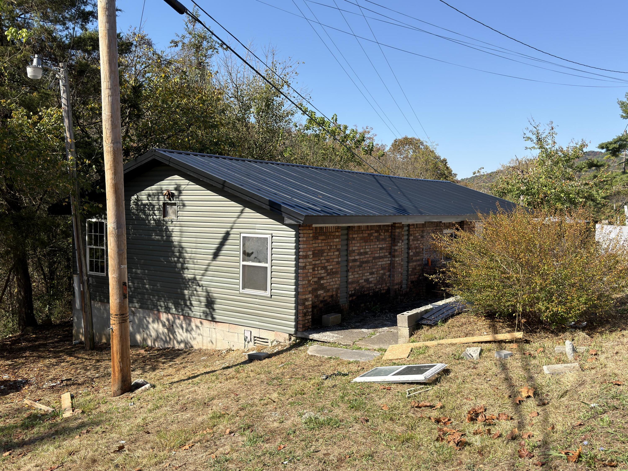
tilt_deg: -3.3
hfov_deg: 56.8
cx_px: 314
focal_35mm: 32
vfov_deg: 44.2
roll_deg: -0.6
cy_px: 236
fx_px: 581
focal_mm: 6.76
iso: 64
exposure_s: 1/2985
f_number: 1.78
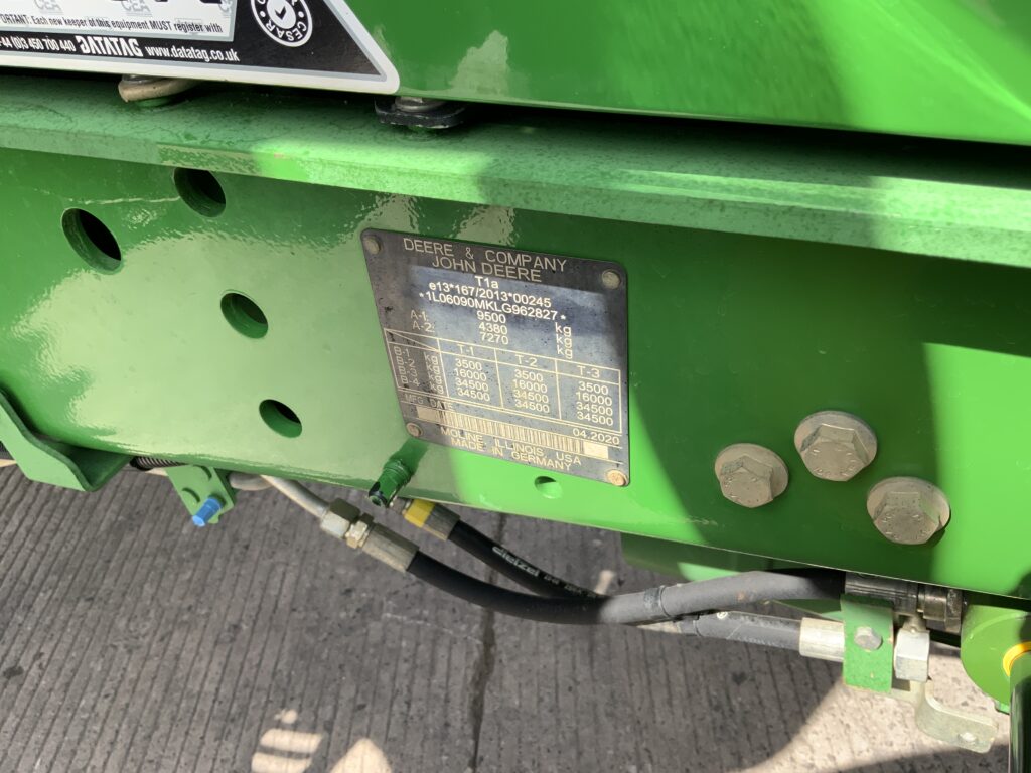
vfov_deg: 48.2
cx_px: 516
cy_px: 386
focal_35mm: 29
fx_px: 864
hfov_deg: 61.7
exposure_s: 1/333
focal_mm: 3
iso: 16
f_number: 1.8
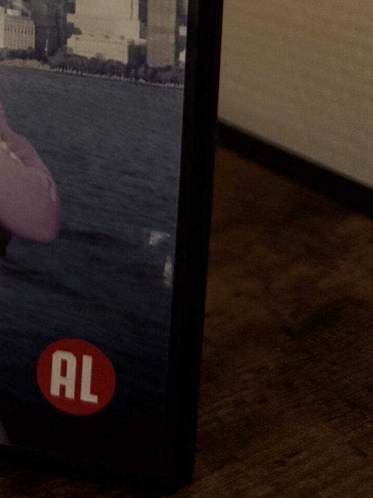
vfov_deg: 27.0
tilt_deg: -8.7
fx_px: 919
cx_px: -119
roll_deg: +0.4
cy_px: -90
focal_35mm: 64
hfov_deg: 20.8
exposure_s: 1/31
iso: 1000
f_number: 1.78
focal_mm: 6.76
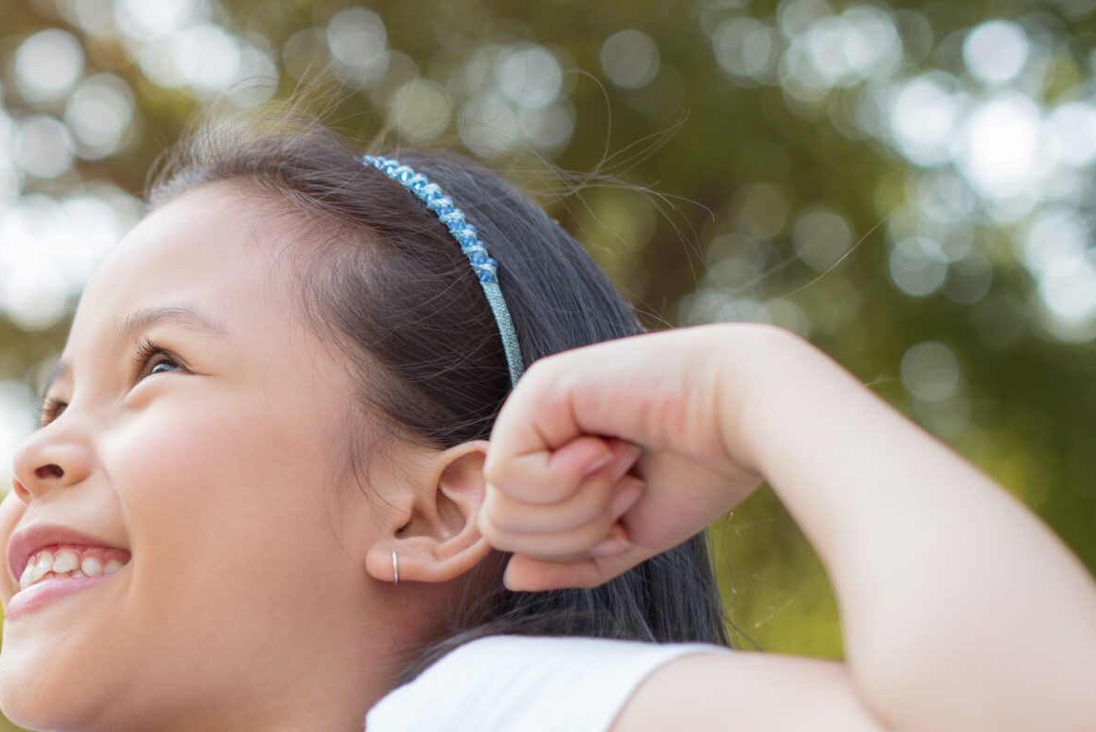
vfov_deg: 12.5
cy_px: 581
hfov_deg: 18.3
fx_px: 3320
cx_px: 49
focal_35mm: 109
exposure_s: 1/320
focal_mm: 50
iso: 160
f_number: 2.8
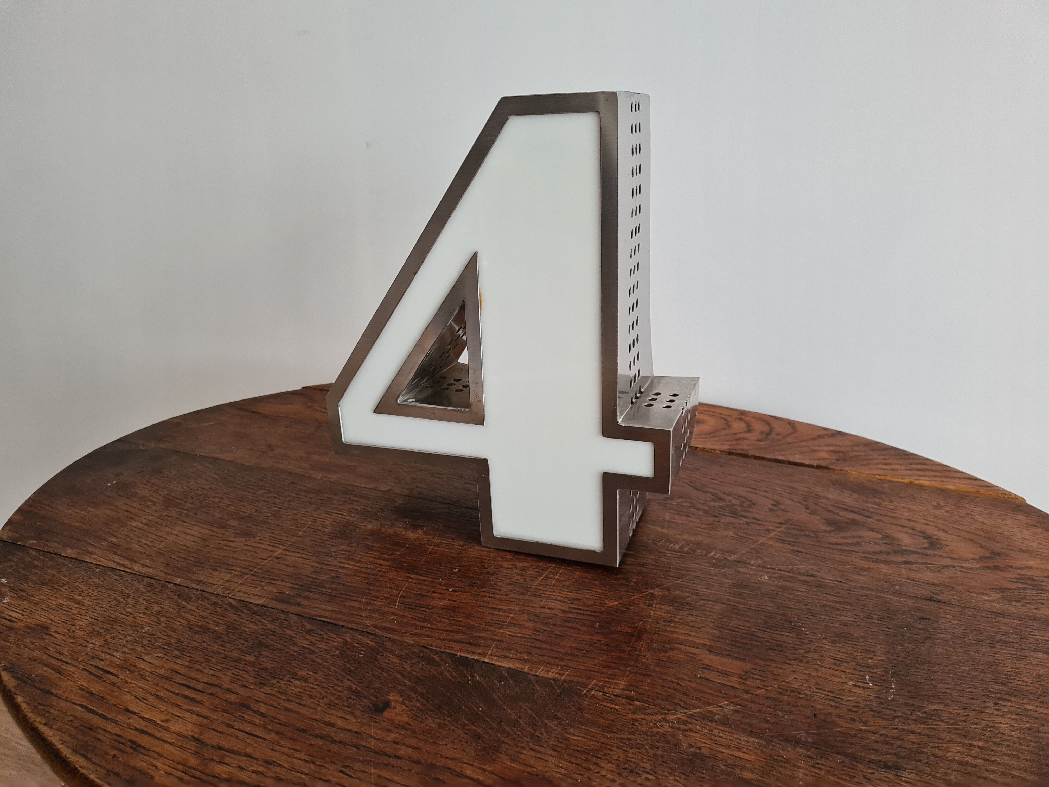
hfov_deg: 67.3
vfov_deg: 53.1
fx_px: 788
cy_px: 394
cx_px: 524
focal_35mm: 26
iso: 200
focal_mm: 5.4
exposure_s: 1/50
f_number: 1.8
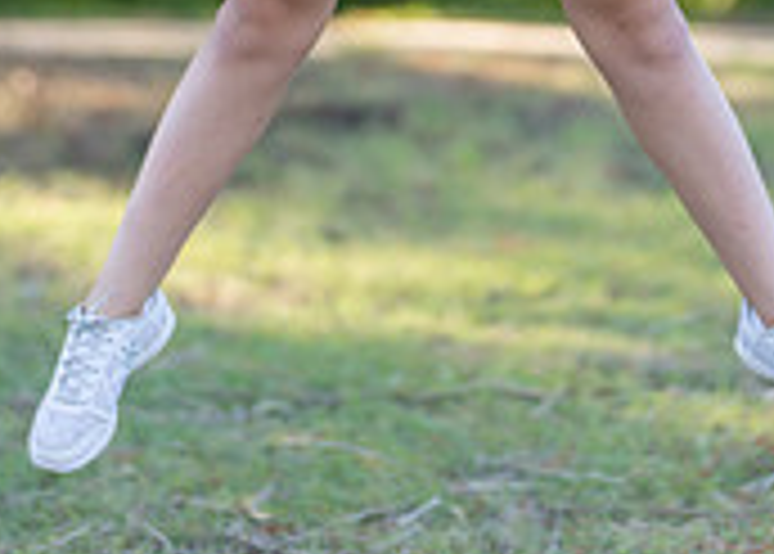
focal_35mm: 179
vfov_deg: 7.9
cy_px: -320
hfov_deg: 11.2
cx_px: 477
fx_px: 3936
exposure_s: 1/1000
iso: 100
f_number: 1.2
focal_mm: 50
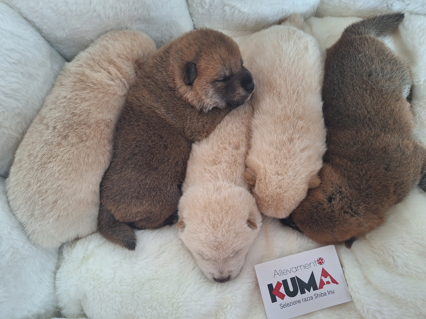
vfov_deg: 58.9
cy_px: 160
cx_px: 213
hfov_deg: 73.9
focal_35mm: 23
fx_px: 283
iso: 125
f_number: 1.8
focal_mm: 5.54
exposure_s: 1/50
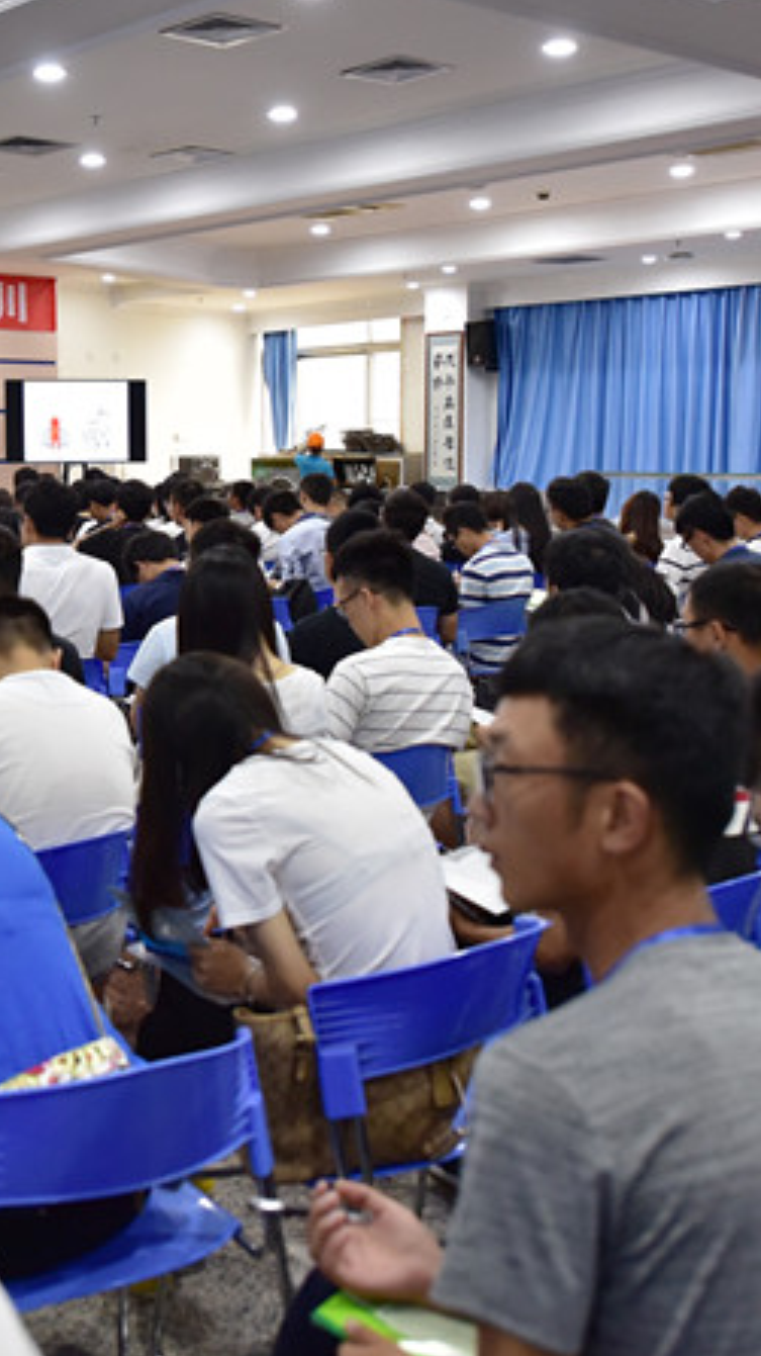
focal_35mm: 45
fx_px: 1616
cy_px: 576
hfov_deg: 25.9
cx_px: 130
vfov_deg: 45.4
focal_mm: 24
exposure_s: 1/200
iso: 2000
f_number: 2.8
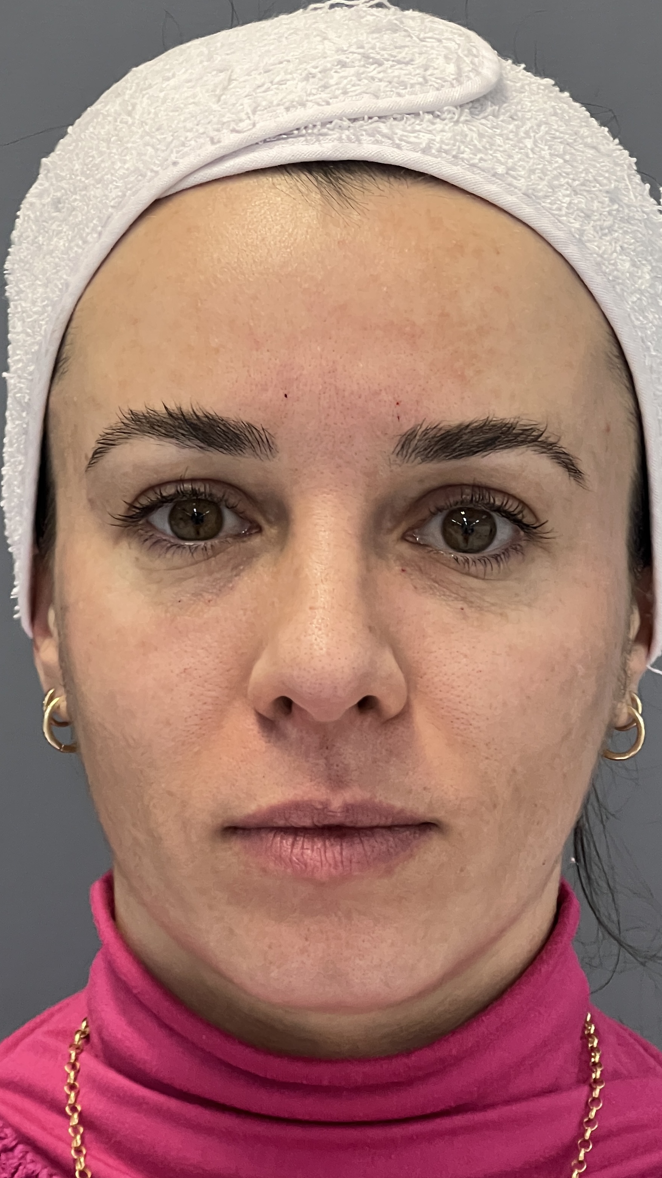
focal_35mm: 97
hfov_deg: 12.5
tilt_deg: +0.4
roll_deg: -1.8
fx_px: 3028
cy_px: 601
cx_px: 334
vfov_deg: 22.0
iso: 320
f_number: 2.8
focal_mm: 9
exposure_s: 1/60
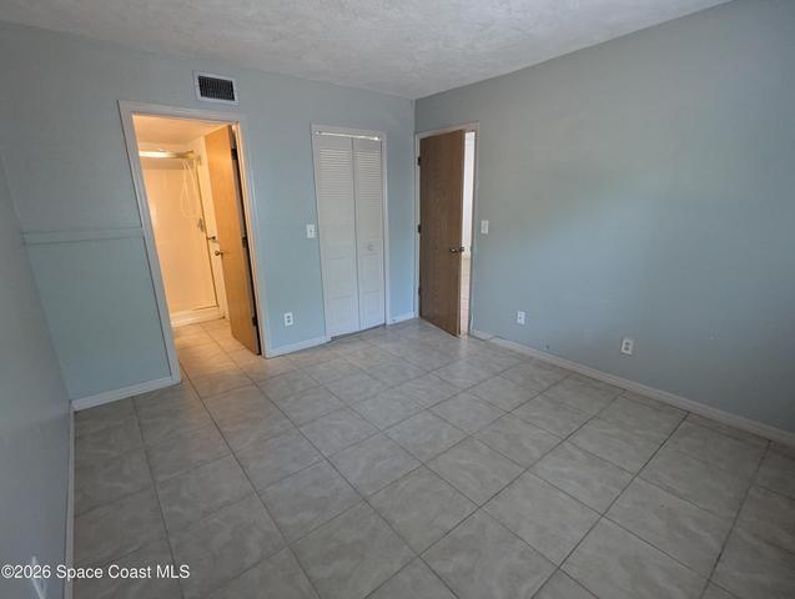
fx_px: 368
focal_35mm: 16
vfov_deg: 78.3
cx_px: 398
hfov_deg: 94.4
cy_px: 300
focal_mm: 2.35
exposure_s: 1/60
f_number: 2.2
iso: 571
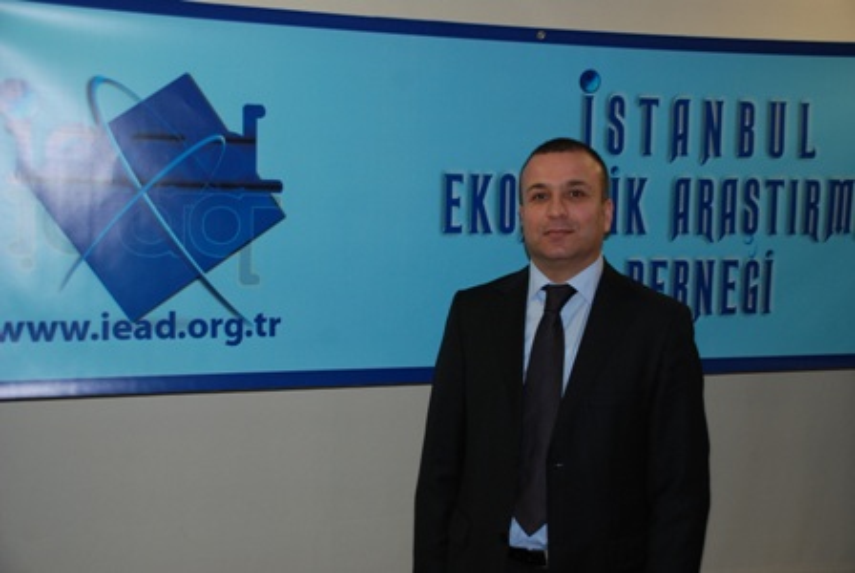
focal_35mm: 48
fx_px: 1141
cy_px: 286
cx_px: 428
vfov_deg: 28.2
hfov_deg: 41.1
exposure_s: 1/60
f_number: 4.2
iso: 400
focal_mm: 32
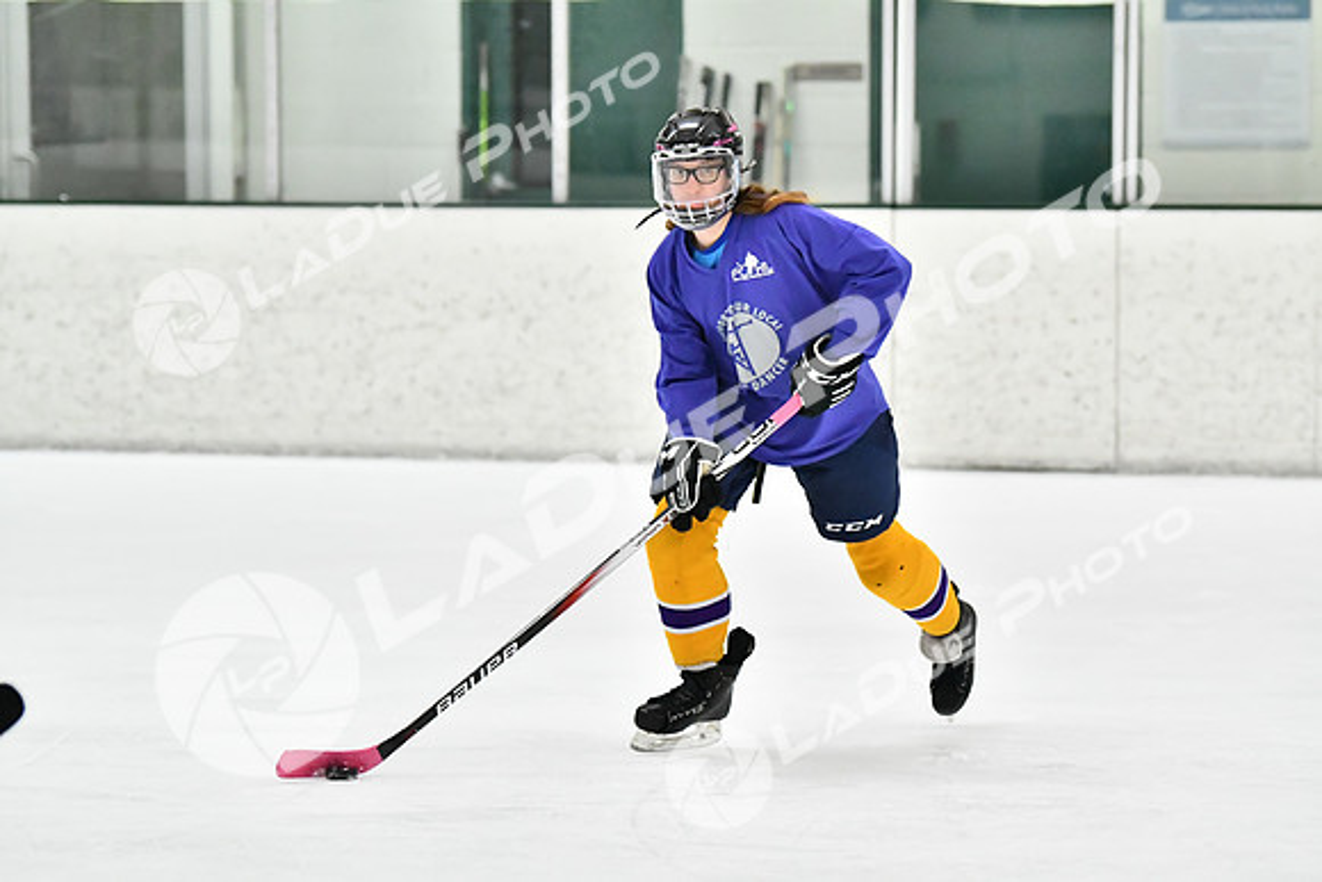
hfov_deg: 10.5
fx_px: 7162
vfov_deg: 7.0
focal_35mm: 195
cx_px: 661
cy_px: 441
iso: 6400
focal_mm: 130
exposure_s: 1/1600
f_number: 2.8
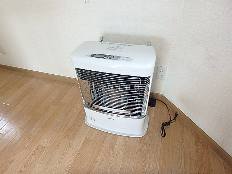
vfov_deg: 63.4
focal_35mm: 21
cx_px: 116
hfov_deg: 79.0
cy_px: 87
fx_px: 141
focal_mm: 3.7
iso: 320
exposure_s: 1/30
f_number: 3.5
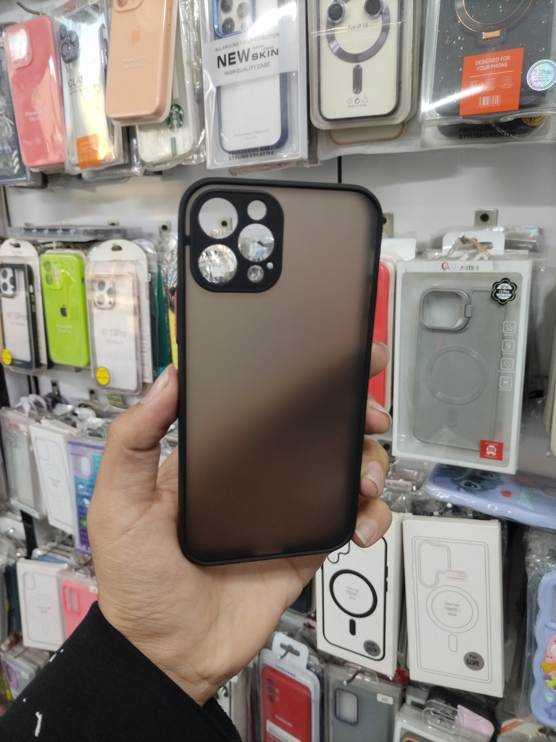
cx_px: 278
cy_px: 371
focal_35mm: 26
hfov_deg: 53.1
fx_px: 557
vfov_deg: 67.3
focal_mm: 4.7
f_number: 1.8
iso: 160
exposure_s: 1/50
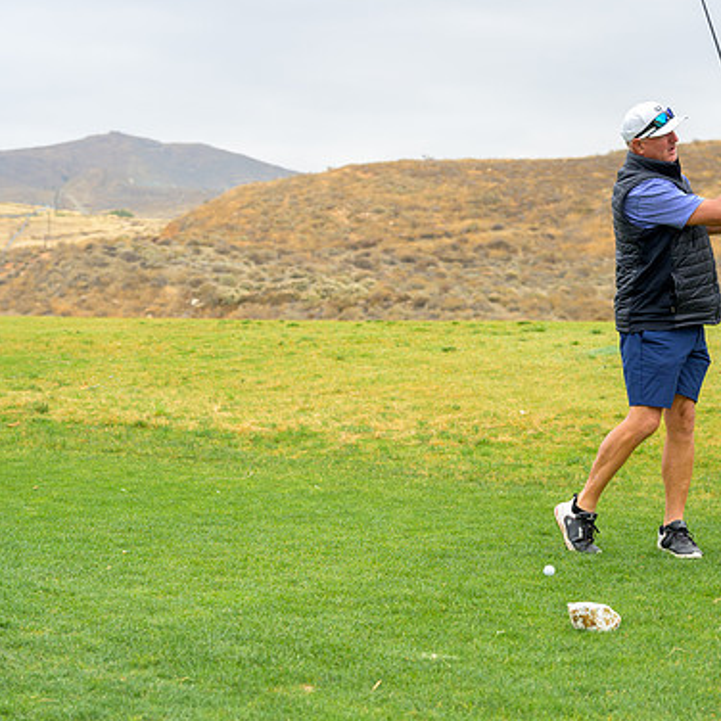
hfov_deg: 21.6
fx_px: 1885
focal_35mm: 80
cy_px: 358
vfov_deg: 21.7
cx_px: 387
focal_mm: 61
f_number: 4
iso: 800
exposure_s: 1/2500
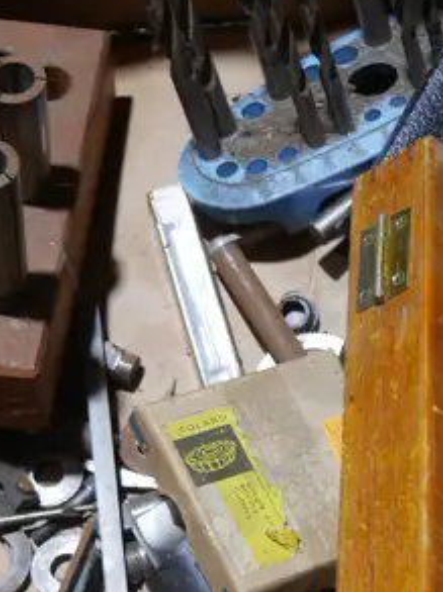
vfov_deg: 19.9
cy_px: 424
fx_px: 1676
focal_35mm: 98
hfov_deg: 15.0
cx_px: 275
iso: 250
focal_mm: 14
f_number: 3.5
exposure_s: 1/60
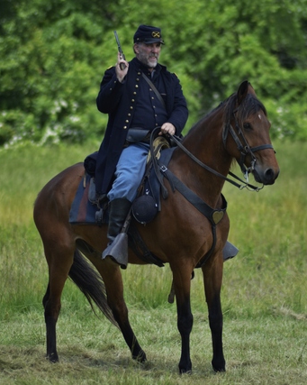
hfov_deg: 3.5
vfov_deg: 4.4
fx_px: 5060
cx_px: 154
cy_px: 198
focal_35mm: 445
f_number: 5.3
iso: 720
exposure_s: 1/1000
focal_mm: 260
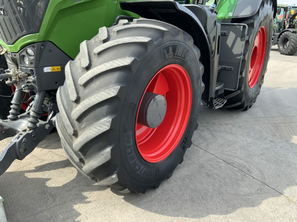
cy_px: 111
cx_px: 148
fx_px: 249
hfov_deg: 61.7
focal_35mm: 29
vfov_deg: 48.2
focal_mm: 3
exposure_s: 1/318
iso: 16
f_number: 1.8
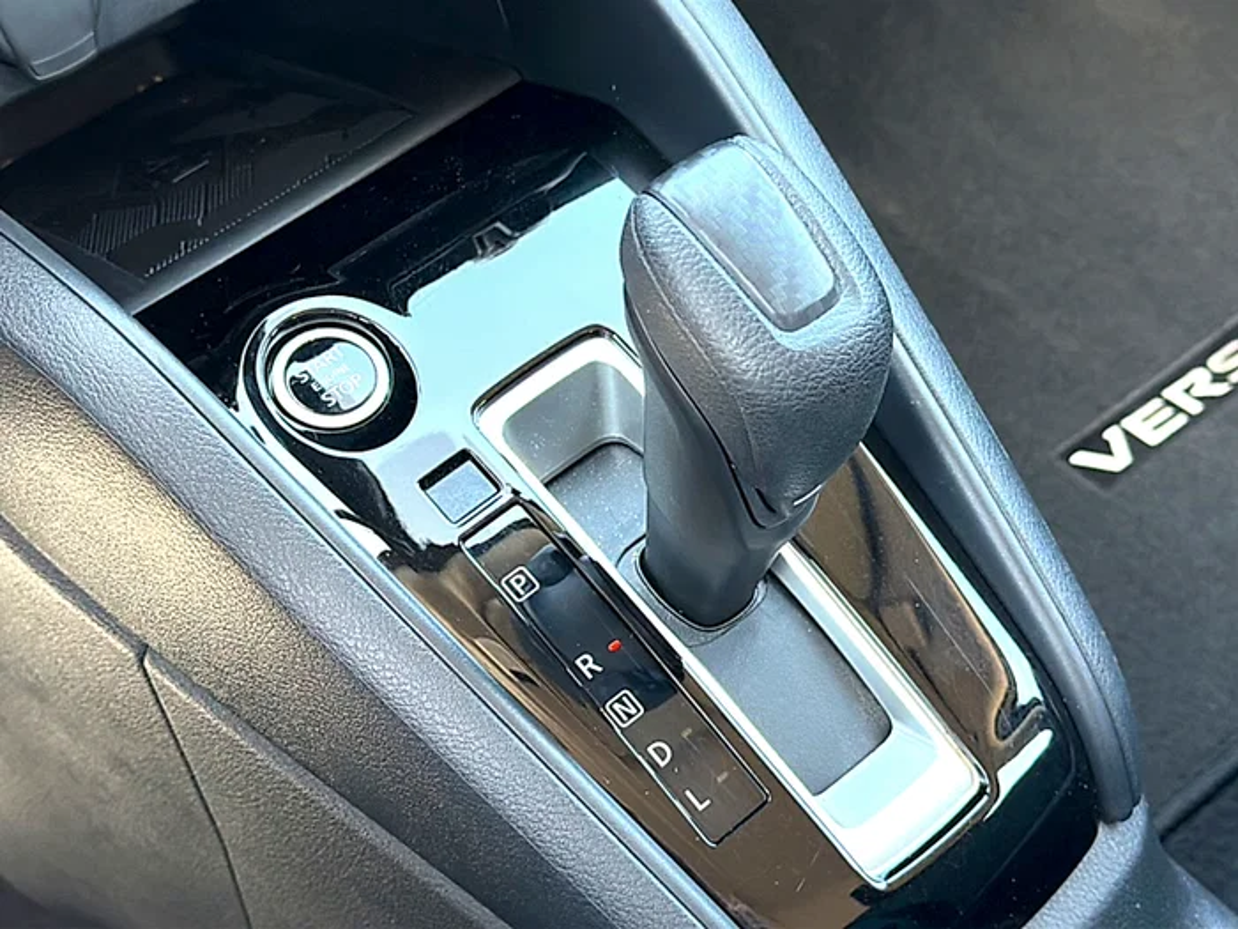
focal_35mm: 53
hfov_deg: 36.2
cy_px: 464
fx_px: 1895
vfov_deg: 27.5
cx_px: 619
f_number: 1.78
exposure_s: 1/80
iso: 160
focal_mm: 6.86
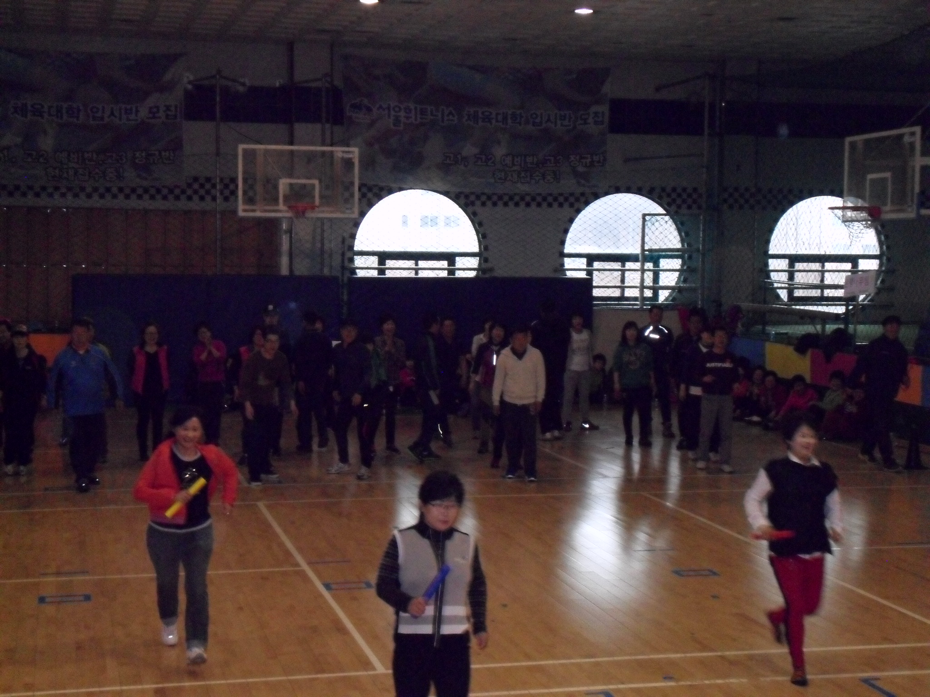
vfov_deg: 24.4
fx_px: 1612
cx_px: 465
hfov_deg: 32.2
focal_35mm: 60
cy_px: 348
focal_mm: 10.7
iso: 640
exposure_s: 1/90
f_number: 5.1
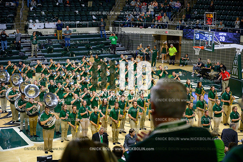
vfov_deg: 19.5
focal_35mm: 70
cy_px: 81
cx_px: 122
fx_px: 473
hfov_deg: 28.8
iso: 3200
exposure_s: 1/500
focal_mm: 70
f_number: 4.5
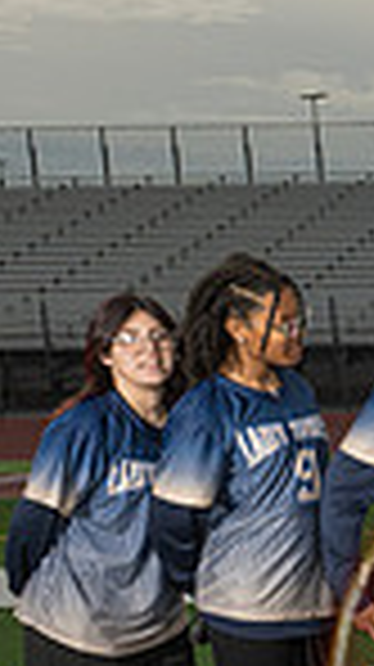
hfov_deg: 9.2
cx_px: 1122
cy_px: 614
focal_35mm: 105
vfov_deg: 19.9
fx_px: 1855
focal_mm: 24
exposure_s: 1/200
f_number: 8
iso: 160
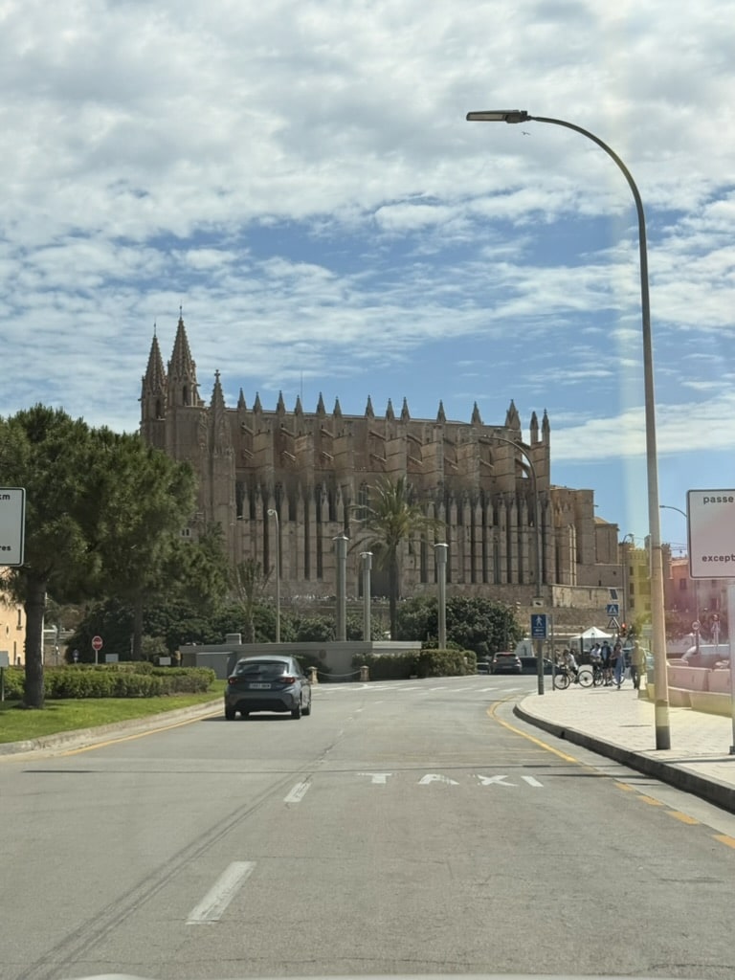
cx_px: 368
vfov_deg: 39.7
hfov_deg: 30.3
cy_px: 490
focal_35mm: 48
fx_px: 1359
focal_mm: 6.76
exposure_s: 1/7874
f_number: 1.78
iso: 64
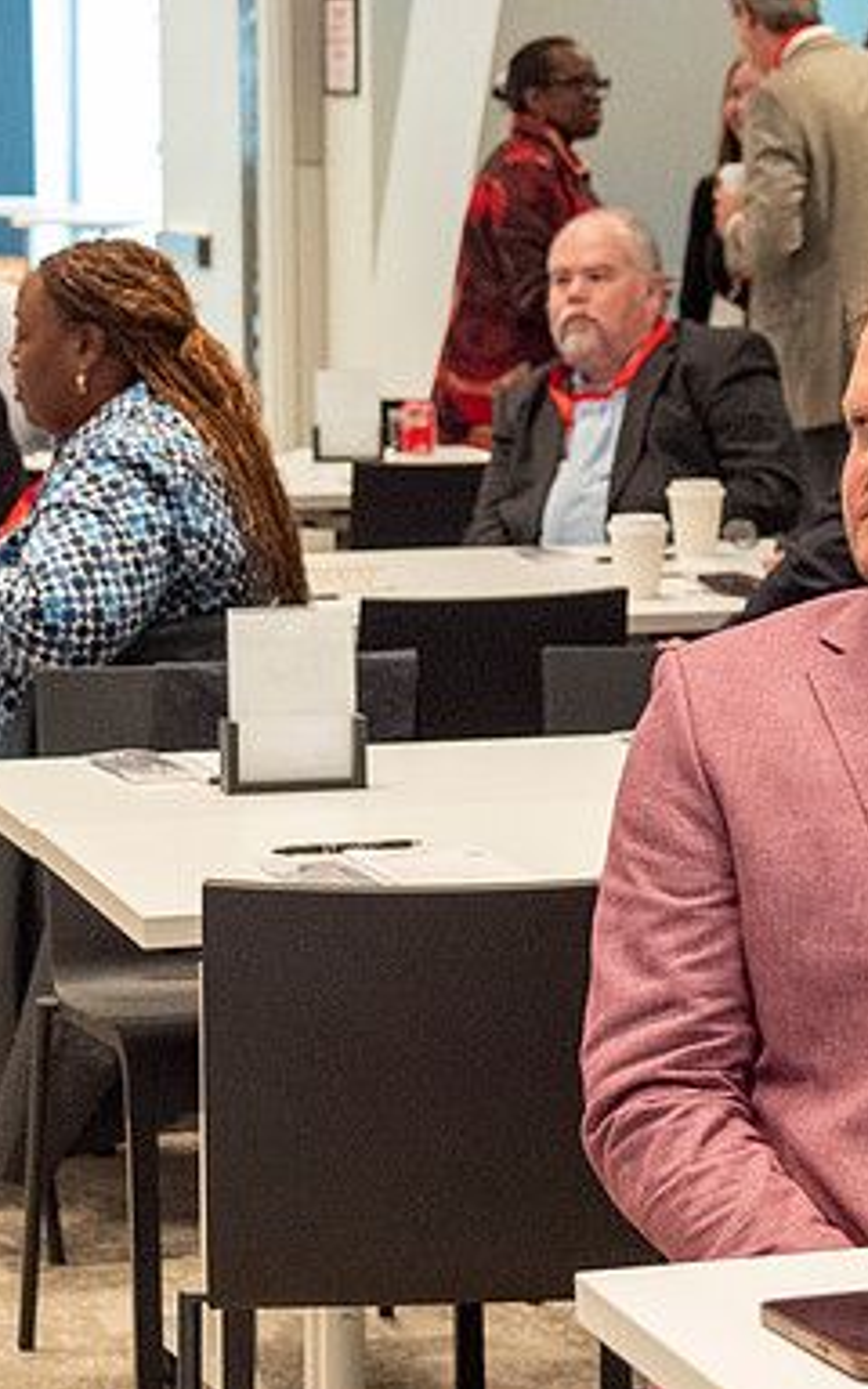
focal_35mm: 120
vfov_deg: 17.4
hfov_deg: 10.8
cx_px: 962
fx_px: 4542
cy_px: 696
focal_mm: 52
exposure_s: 1/60
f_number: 5.3
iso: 5000
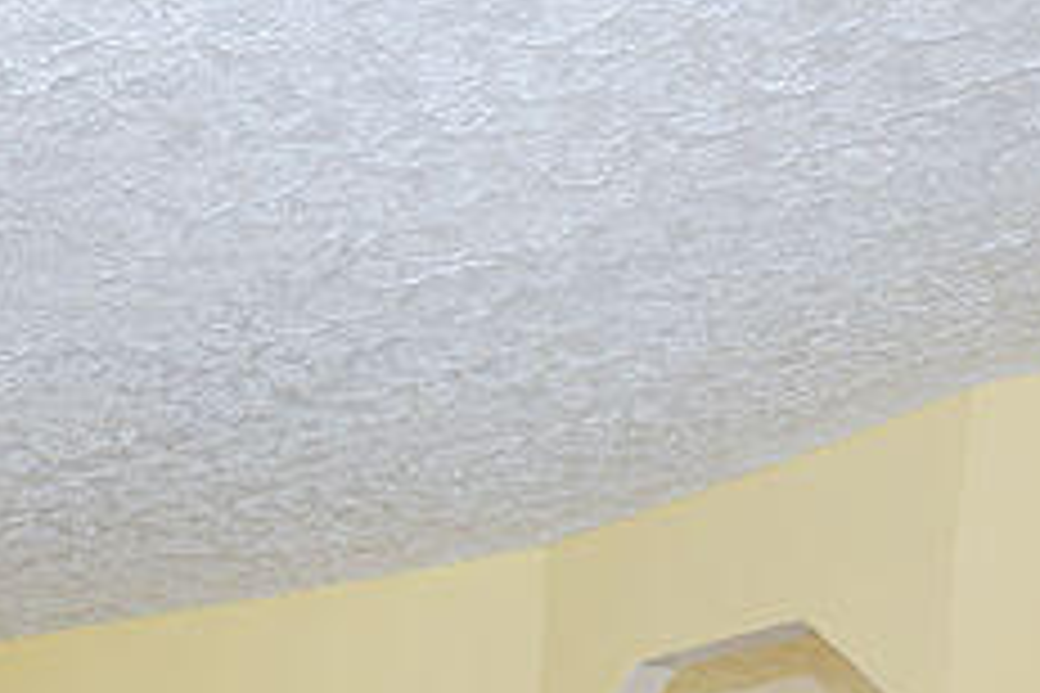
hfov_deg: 30.6
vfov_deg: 18.3
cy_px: 1163
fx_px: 1791
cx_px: 59
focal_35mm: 62
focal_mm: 14
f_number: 4
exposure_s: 1/200
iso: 2000
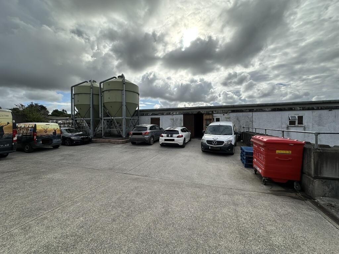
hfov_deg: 102.1
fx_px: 137
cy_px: 127
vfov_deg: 85.7
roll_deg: +0.0
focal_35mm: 14
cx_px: 170
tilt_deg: -1.6
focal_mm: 2.22
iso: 50
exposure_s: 1/2882
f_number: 2.2
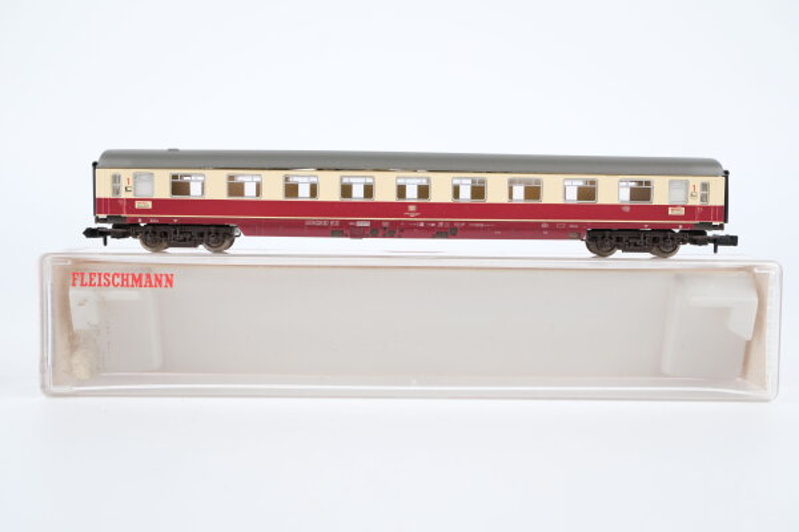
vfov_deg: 29.9
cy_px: 266
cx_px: 400
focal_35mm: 45
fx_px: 999
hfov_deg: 43.6
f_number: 7.1
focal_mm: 30
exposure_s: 1/125
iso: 320
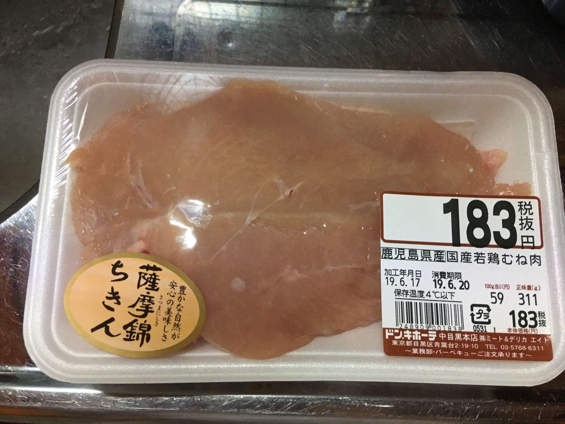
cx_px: 282
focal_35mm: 29
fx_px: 473
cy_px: 212
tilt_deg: -75.5
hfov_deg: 61.7
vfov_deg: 48.2
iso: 200
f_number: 2.2
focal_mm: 4.15
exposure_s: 1/30
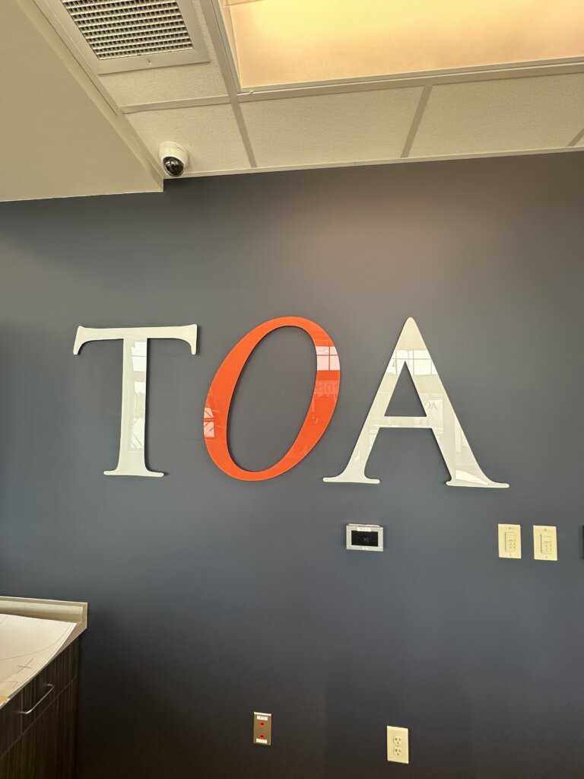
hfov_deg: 85.7
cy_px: 390
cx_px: 292
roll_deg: -1.1
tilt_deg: +3.3
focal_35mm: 14
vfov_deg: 102.1
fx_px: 315
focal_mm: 2.2
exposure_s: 1/120
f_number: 2.2
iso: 80
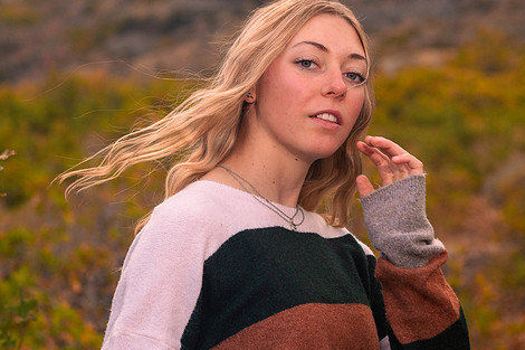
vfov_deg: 7.8
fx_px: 2566
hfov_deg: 11.7
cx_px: 360
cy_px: 68
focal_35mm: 176
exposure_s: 1/400
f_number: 5.6
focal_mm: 105
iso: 1250
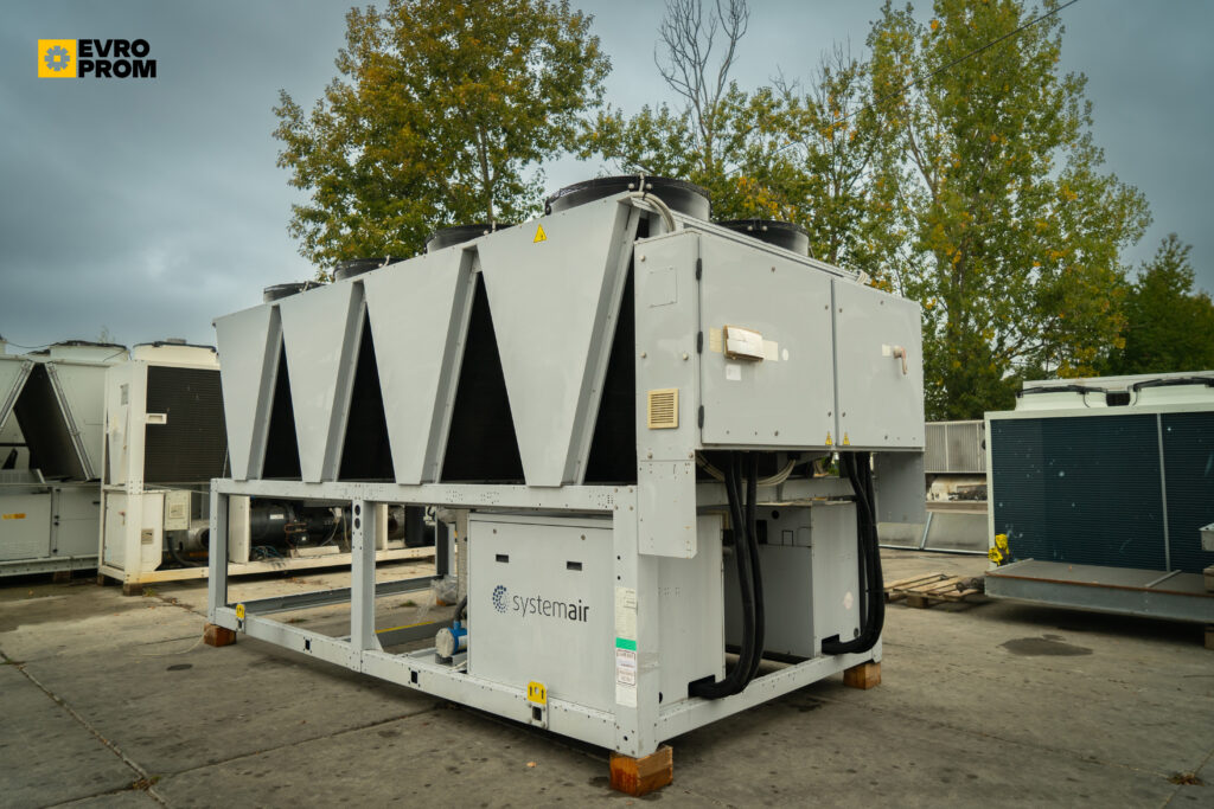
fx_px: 809
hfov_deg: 73.7
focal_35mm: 24
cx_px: 607
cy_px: 404
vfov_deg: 53.1
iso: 400
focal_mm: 24
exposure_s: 1/100
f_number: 5
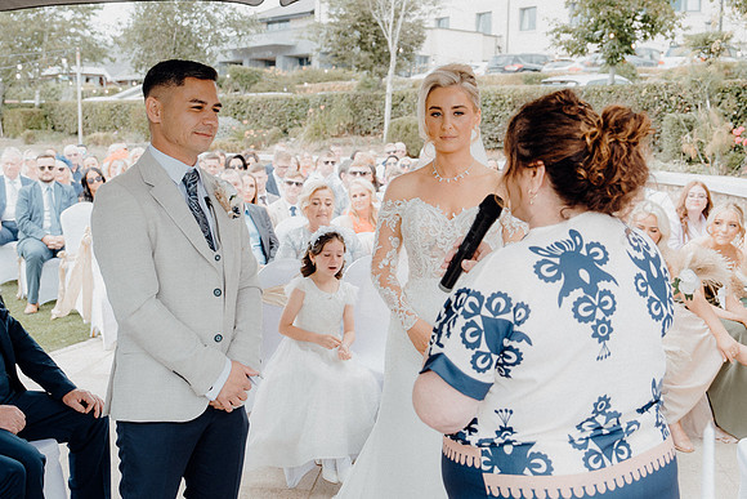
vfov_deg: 29.3
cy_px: 250
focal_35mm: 46
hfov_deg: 42.7
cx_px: 374
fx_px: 955
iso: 125
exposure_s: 1/200
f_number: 3.5
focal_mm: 31
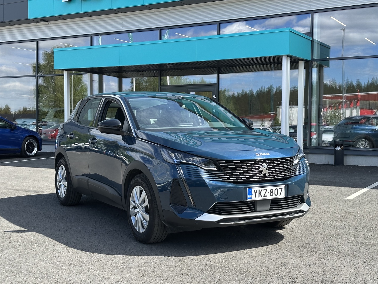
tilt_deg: -1.7
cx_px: 186
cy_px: 141
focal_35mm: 49
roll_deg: -0.3
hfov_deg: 38.9
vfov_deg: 29.7
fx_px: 535
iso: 64
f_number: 1.78
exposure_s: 1/729
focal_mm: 6.86
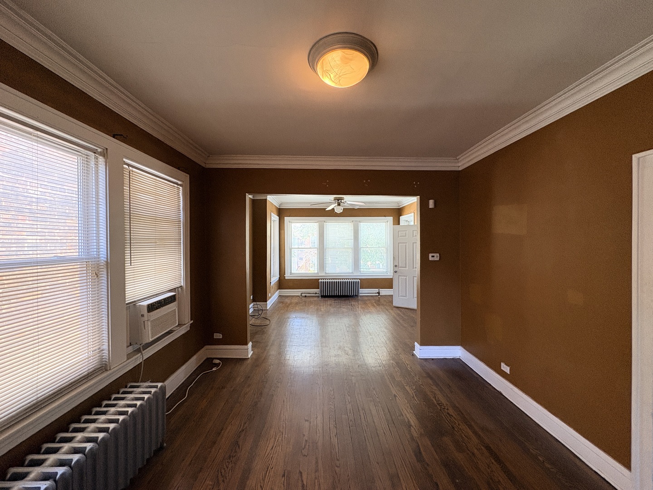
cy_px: 245
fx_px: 264
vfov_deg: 85.7
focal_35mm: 14
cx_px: 326
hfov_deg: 102.1
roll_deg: +0.9
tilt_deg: -0.3
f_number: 2.2
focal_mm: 2.22
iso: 250
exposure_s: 1/60
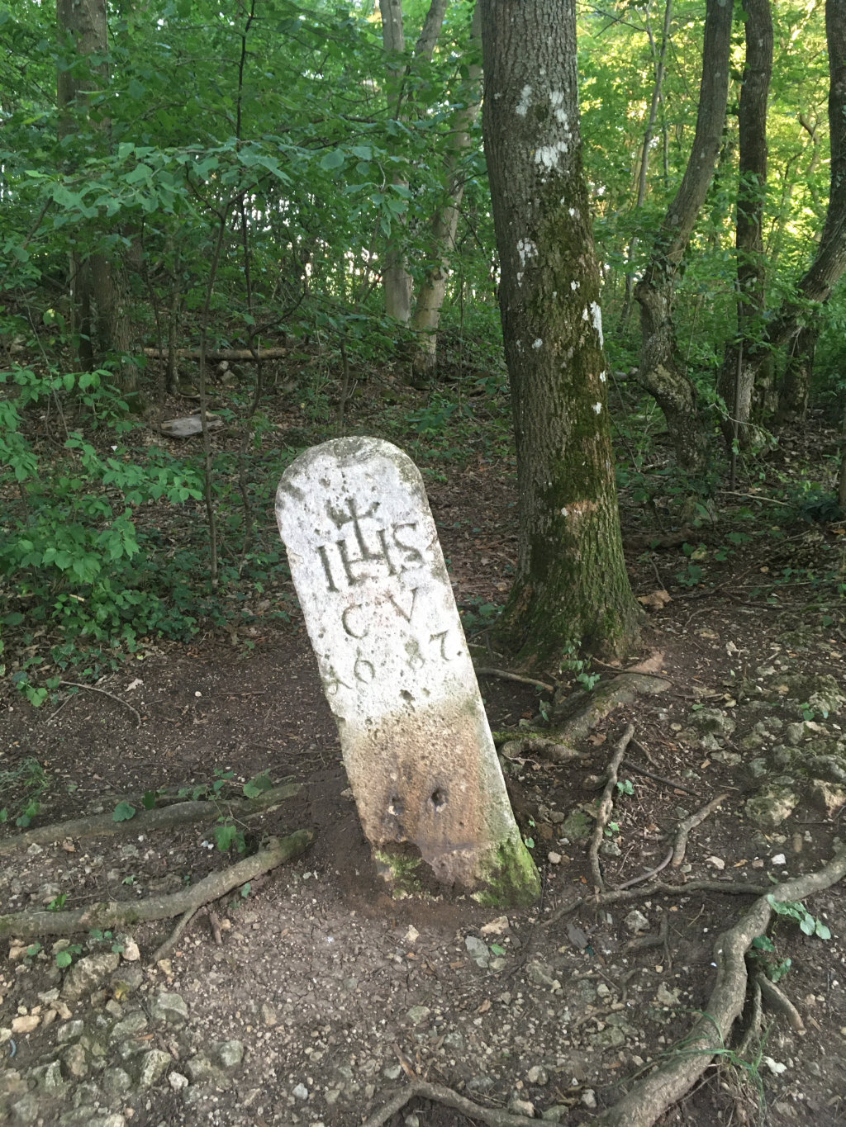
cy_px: 564
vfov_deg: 61.7
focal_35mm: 29
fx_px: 945
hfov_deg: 48.2
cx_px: 423
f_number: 2.2
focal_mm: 4.2
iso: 160
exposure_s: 1/33
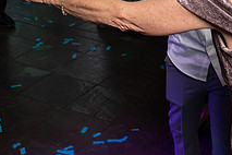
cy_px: -52
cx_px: 209
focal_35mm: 106
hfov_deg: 18.9
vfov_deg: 12.5
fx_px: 683
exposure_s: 1/200
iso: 2000
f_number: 5.6
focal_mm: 39
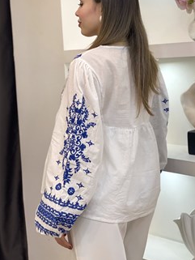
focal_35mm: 67
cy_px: 100
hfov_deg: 21.9
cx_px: 86
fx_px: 503
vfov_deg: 28.9
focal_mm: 6
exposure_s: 1/100
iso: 80
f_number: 2
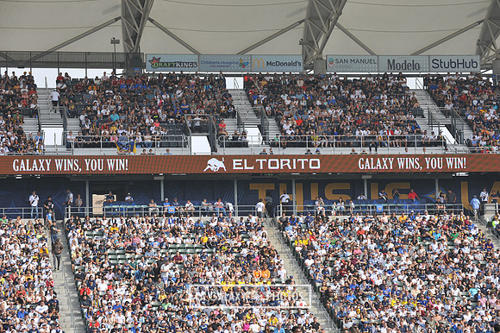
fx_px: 1735
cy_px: 166
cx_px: 250
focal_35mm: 125
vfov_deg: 11.0
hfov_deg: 16.4
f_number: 9
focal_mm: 125
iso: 250
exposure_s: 1/320
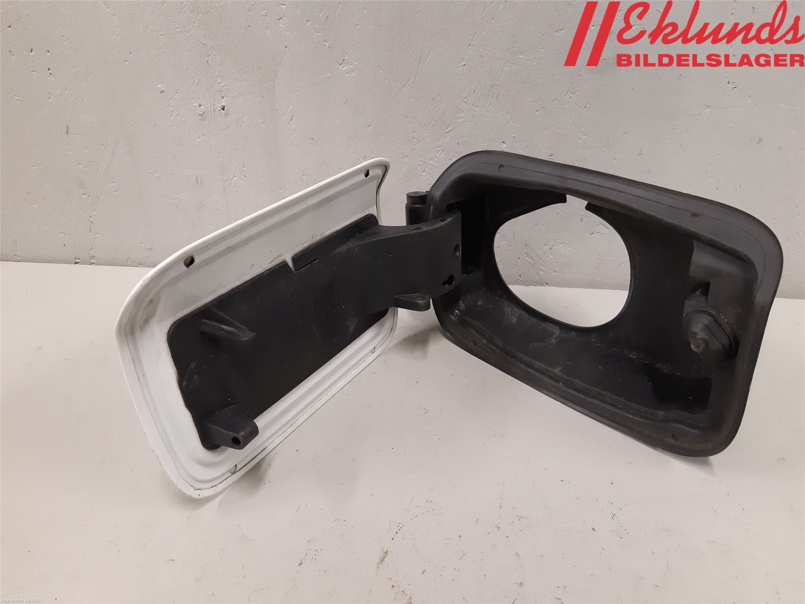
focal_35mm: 26
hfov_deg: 67.3
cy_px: 302
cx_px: 402
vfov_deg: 53.1
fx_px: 605
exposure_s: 1/50
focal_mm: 3.93
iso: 200
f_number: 1.7
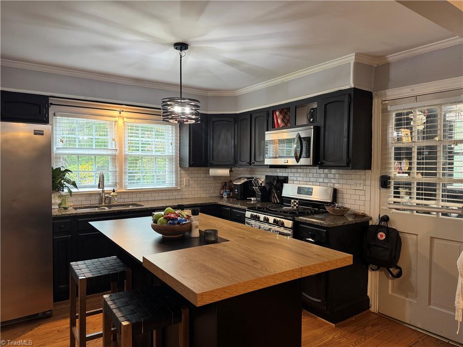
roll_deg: -0.5
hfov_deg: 71.6
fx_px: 321
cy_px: 174
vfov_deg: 56.8
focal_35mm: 24
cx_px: 232
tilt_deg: -1.4
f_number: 1.78
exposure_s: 1/60
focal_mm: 6.76
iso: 200
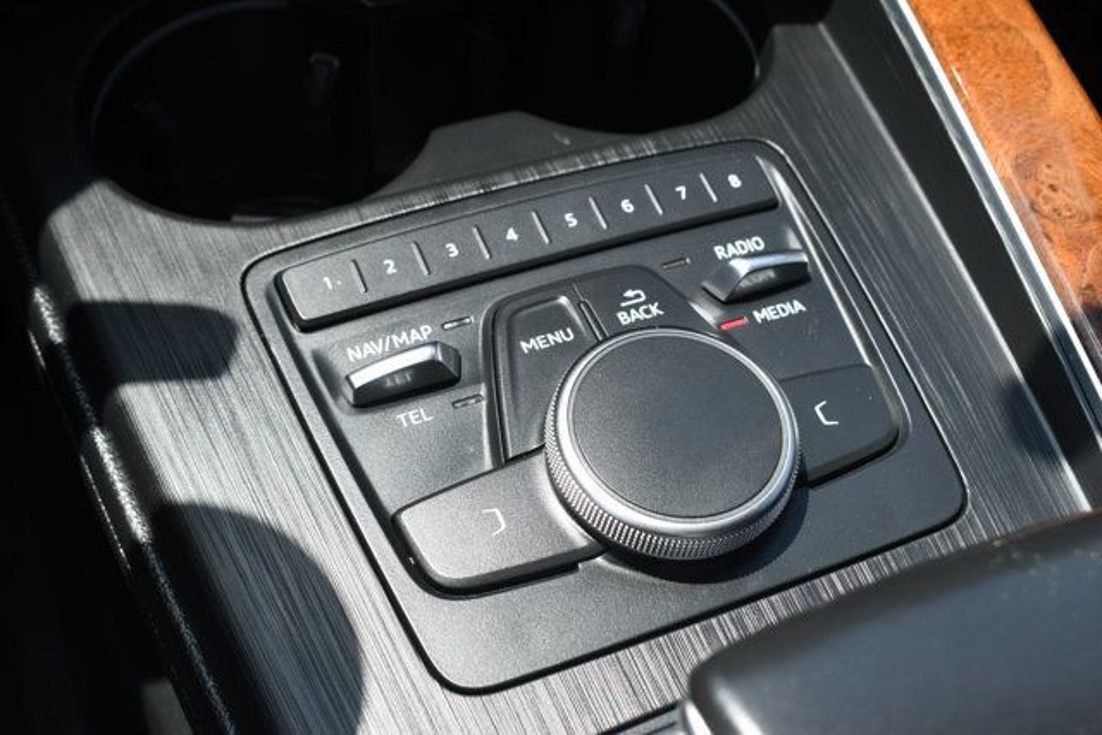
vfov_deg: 31.2
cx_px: 551
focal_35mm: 43
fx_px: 1316
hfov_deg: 45.4
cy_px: 368
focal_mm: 29
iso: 200
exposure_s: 1/250
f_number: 8
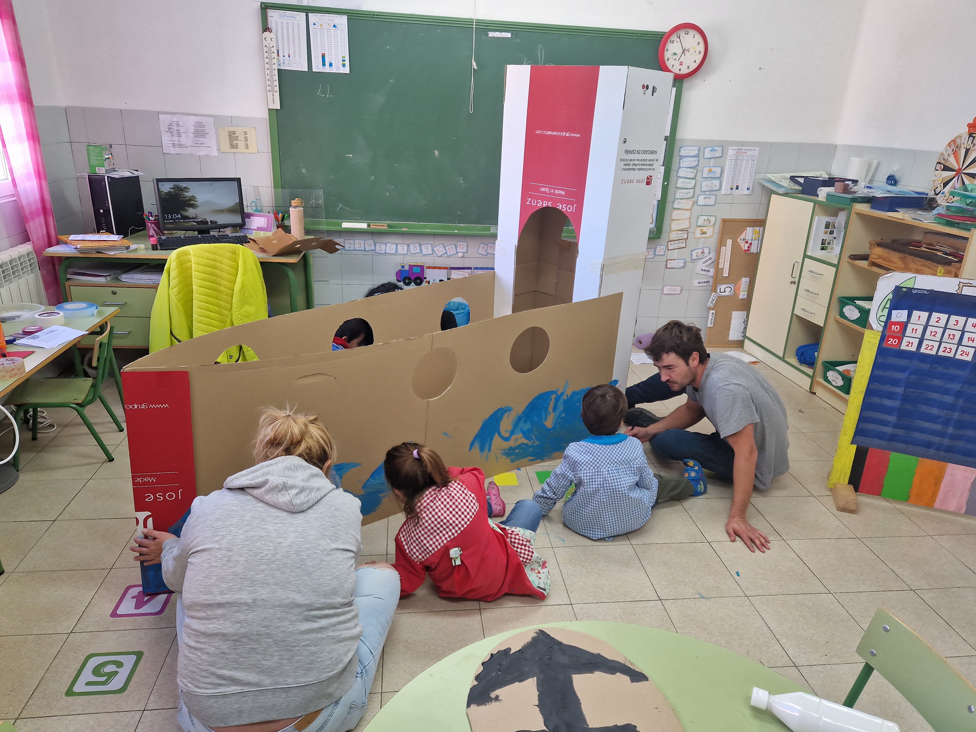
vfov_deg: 56.8
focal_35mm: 24
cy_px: 354
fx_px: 677
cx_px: 497
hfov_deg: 71.6
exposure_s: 1/100
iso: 80
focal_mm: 5.4
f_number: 1.8
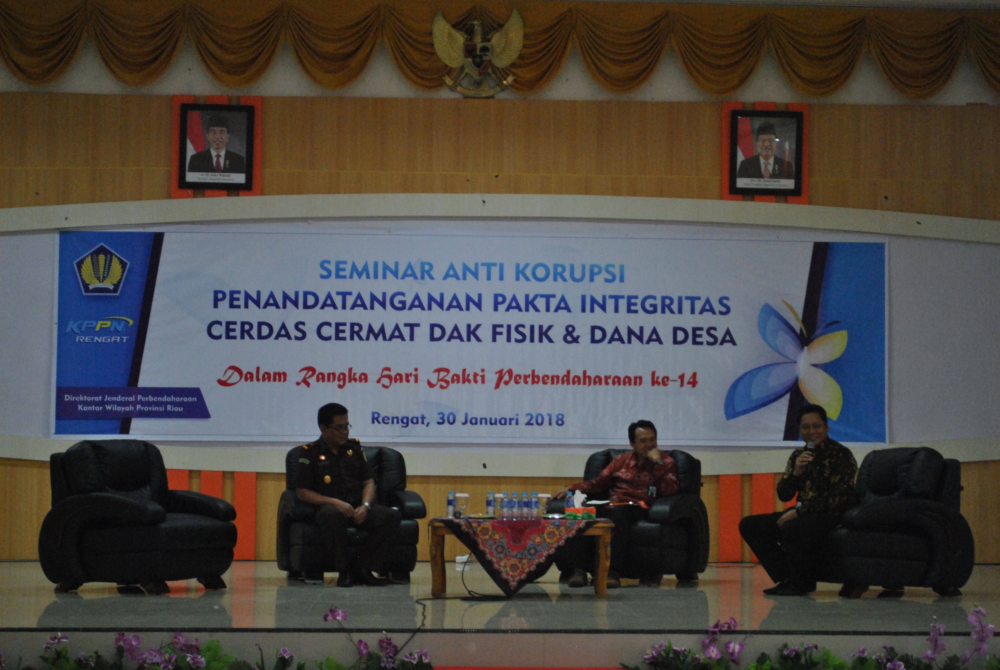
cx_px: 500
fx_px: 2002
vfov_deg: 19.0
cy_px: 335
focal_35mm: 72
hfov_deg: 28.0
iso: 1100
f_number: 5.3
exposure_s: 1/30
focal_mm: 48
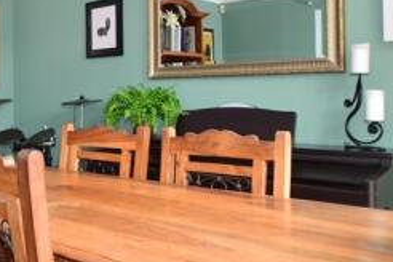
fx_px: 437
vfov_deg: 33.1
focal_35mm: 40
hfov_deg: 38.6
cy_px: 87
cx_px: -54
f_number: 5
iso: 200
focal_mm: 10
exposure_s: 1/20
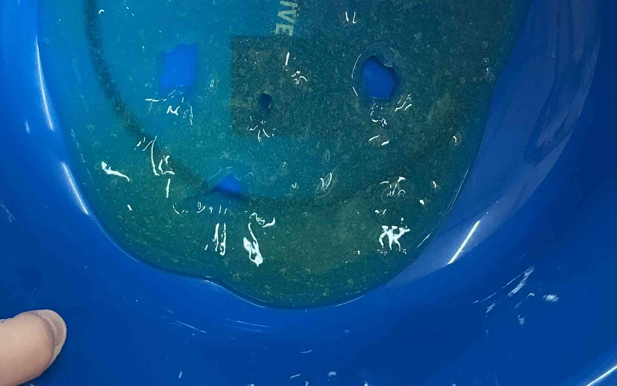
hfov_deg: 32.4
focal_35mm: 63
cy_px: 52
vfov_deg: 20.3
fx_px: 1060
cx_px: 277
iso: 100
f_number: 1.8
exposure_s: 1/60
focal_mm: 3
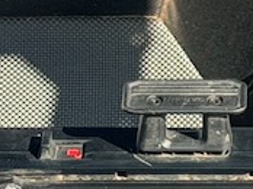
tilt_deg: -5.1
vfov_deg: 4.1
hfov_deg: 5.5
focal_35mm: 354
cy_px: -204
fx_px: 2584
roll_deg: +0.8
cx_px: 563
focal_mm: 6.76
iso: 80
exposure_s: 1/2273
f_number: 1.78
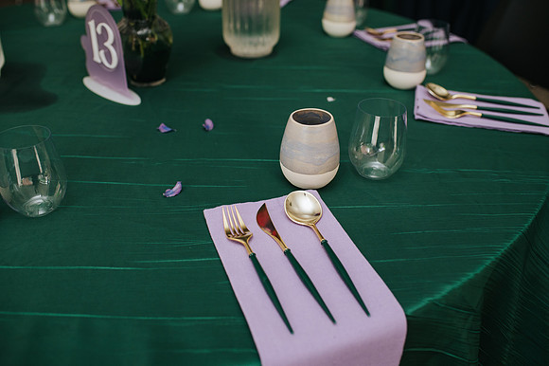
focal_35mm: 35
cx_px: 274
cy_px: 183
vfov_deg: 37.8
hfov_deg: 54.5
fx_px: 533
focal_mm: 35
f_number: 3.2
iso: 1000
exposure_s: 1/200
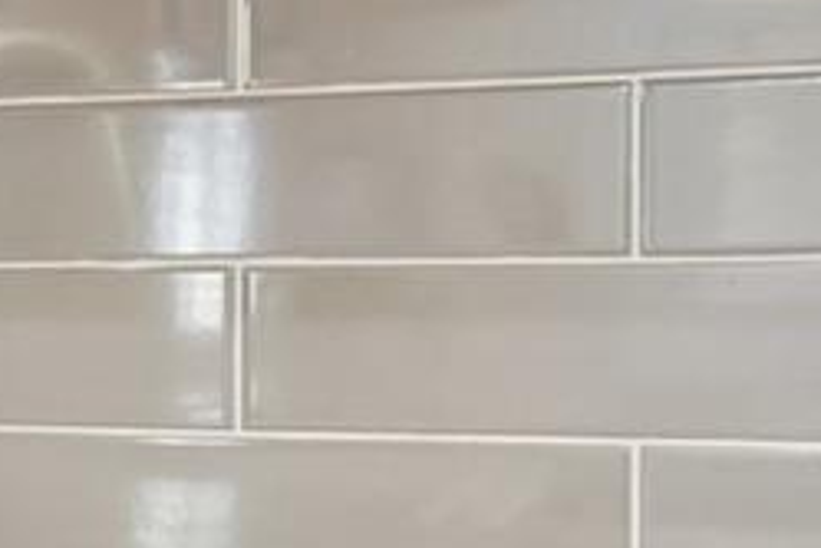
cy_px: 357
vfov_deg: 11.2
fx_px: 2782
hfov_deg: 12.1
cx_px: -1342
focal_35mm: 122
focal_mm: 19
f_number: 9
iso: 400
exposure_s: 1/15
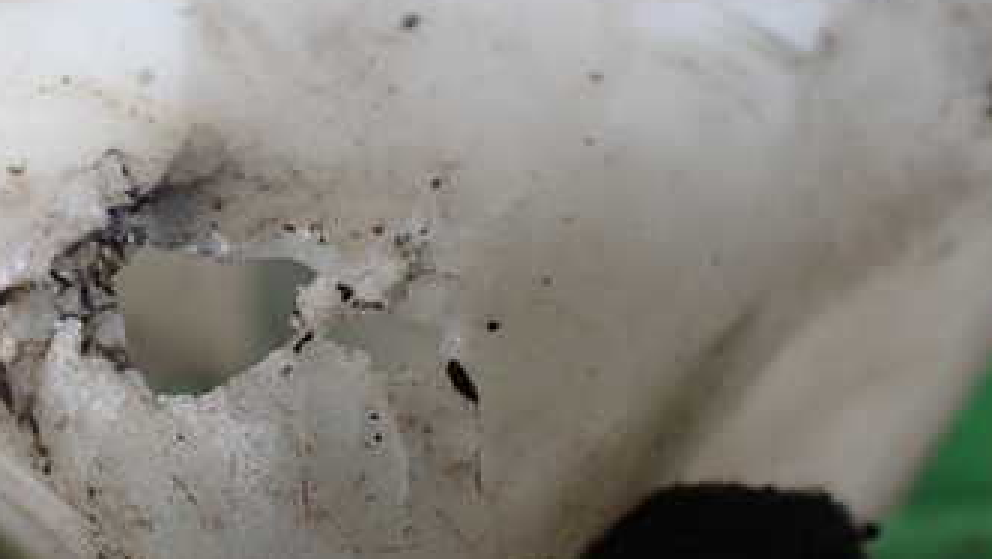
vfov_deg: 20.4
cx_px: 209
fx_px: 1552
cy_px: 317
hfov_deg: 34.4
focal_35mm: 59
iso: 160
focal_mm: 5.4
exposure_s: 1/125
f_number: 2.3
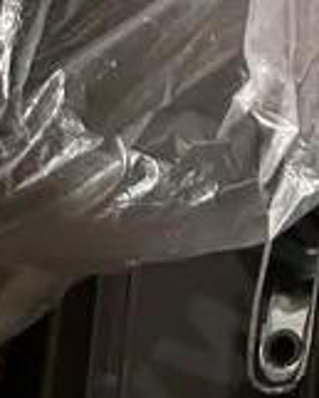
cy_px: -514
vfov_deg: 11.1
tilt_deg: -77.2
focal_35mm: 149
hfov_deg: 9.0
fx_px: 1757
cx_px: 856
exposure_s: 1/50
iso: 400
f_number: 1.78
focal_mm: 6.86
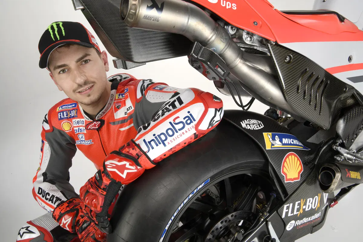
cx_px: 182
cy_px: 121
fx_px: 302
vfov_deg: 43.6
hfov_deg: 61.9
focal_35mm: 30
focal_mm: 30
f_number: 22
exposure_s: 1/125
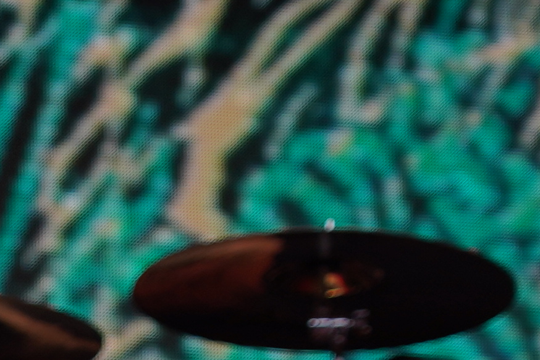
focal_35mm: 460
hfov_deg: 4.4
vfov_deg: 3.0
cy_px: 903
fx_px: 6901
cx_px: -421
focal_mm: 67
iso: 125
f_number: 4
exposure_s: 1/125
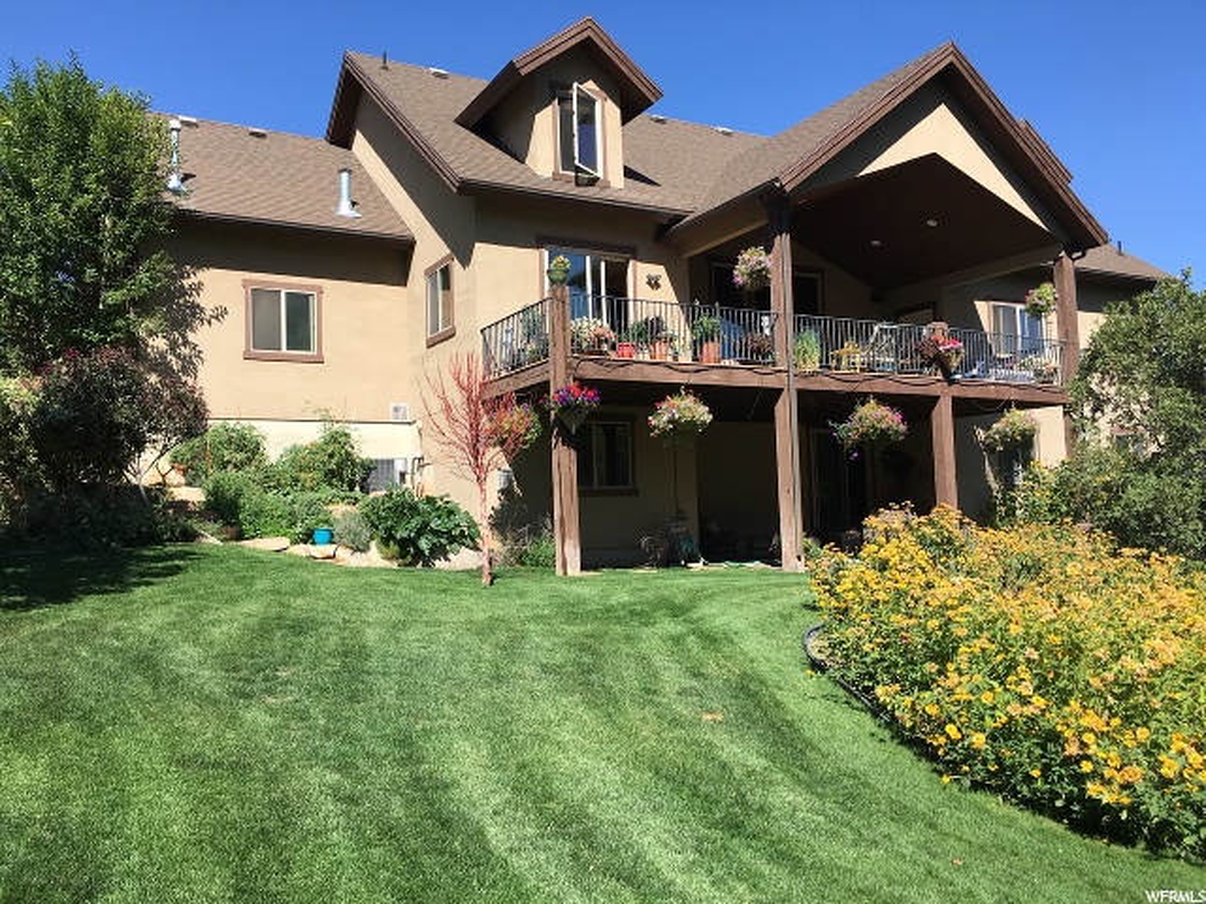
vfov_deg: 48.2
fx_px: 1010
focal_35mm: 29
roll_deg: +2.6
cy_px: 452
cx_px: 603
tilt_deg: +4.5
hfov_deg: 61.7
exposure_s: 1/1083
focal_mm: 4.2
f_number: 2.2
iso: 25
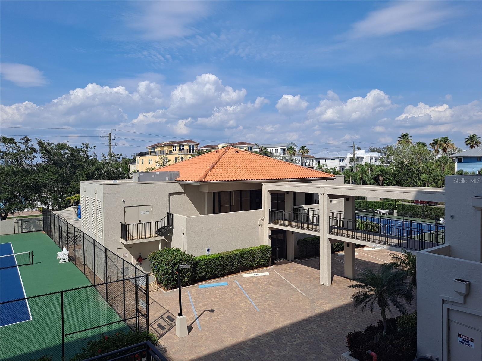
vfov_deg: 54.9
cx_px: 241
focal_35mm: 25
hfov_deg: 69.4
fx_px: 348
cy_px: 180
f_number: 2
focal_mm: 4.6
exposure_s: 1/1582
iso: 32
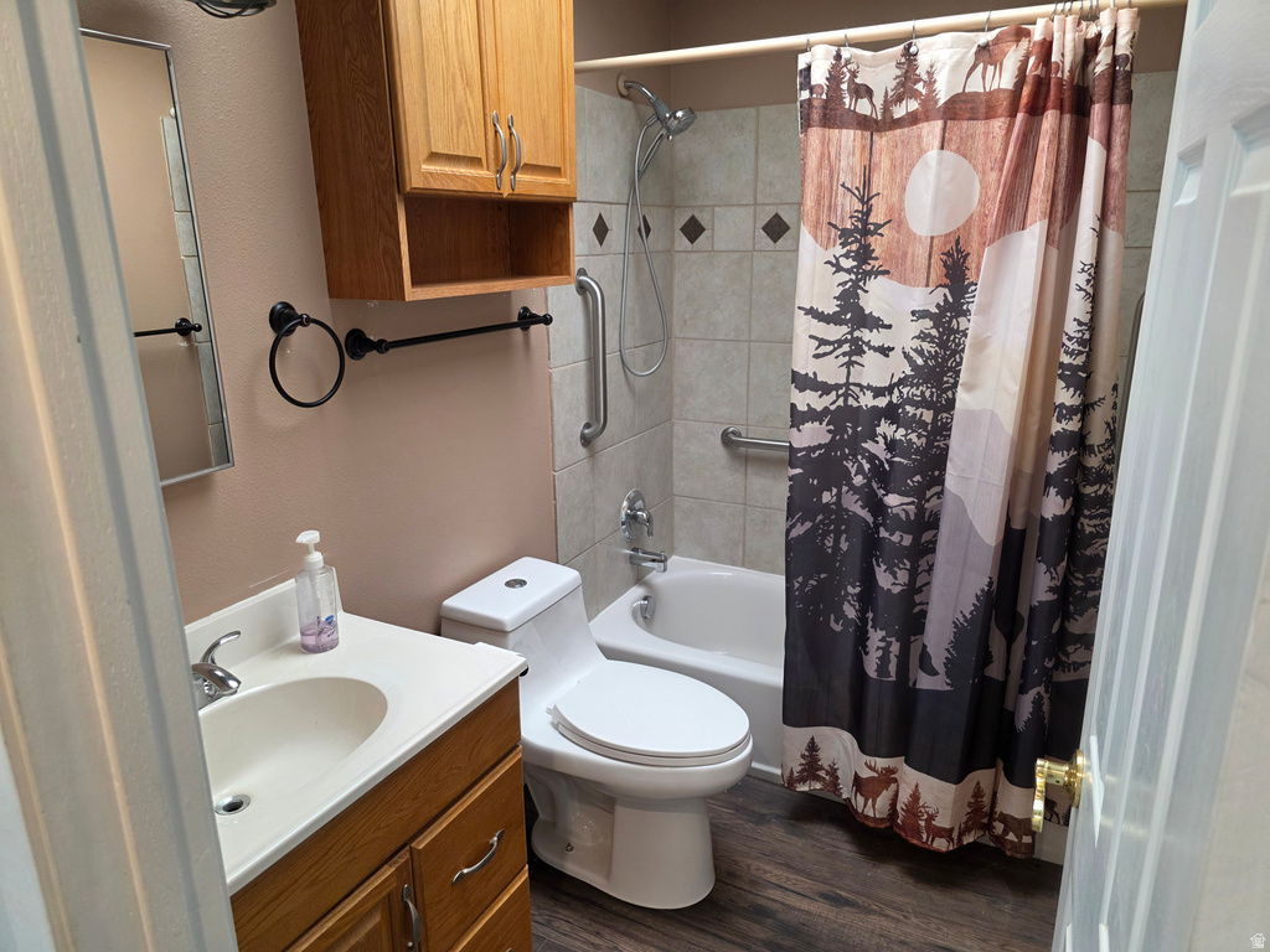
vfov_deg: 58.9
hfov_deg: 73.9
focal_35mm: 23
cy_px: 476
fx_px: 844
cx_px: 635
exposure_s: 1/120
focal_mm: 6.3
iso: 160
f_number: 1.7
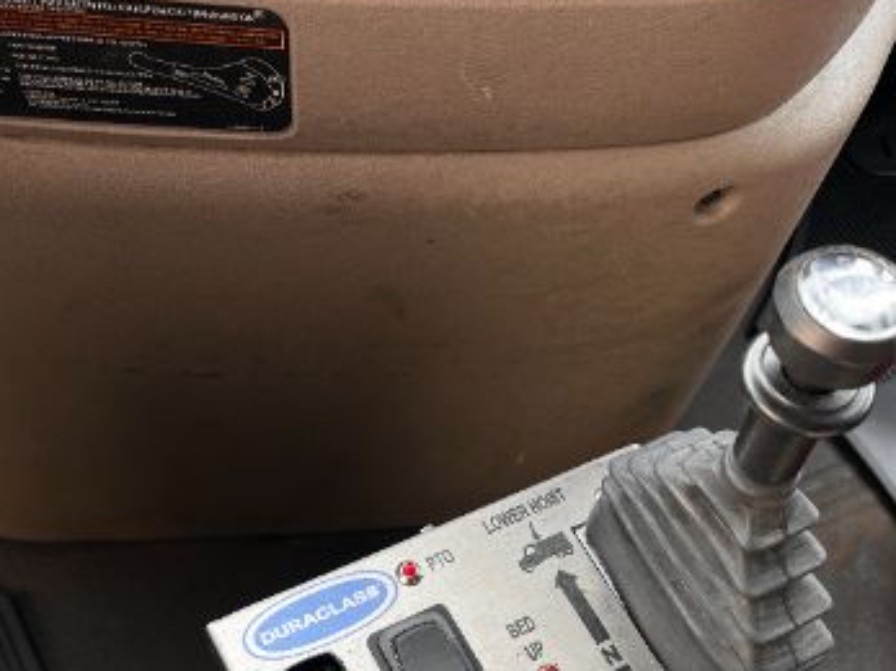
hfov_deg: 39.6
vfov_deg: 29.1
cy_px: 591
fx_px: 1242
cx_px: 485
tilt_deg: -60.7
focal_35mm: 48
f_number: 1.6
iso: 40
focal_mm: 5.1
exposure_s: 1/122
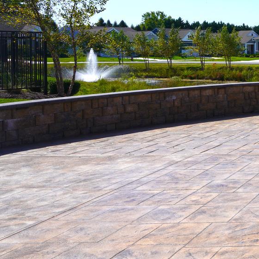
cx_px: 438
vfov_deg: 33.2
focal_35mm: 50
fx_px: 423
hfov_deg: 23.1
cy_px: 57
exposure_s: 1/200
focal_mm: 16
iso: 100
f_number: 10
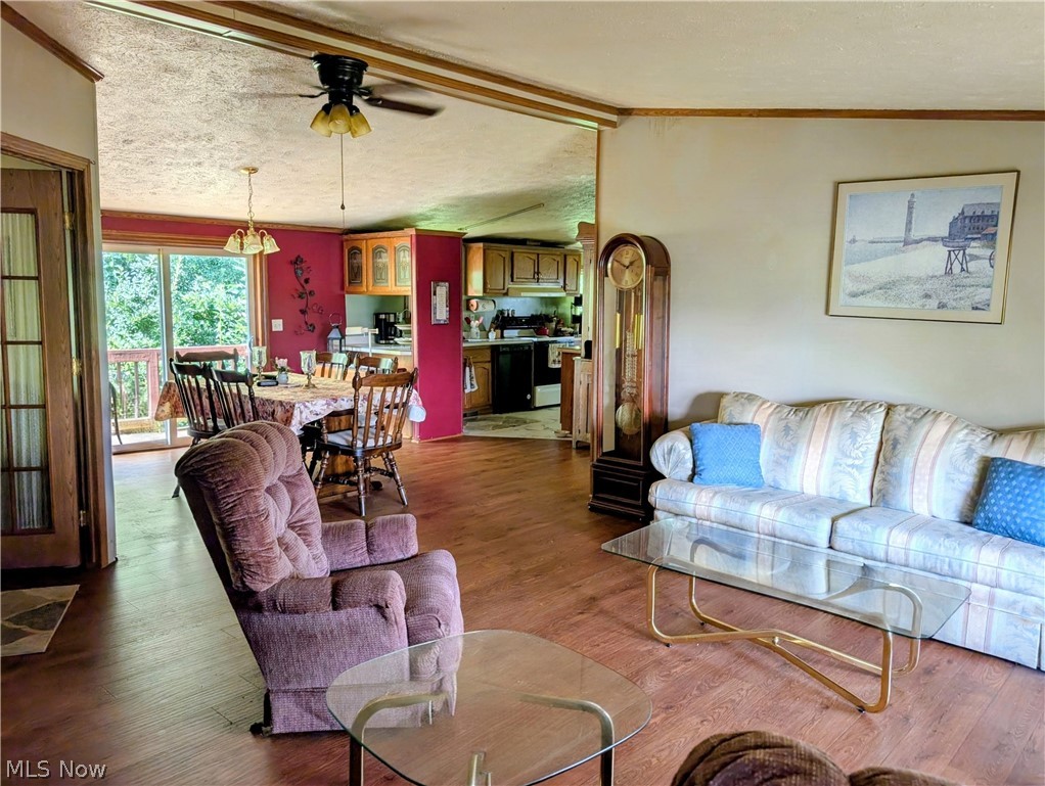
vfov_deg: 56.9
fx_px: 725
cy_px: 393
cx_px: 522
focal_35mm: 24
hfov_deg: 71.5
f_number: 1.68
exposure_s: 1/98.3
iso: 30
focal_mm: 6.9
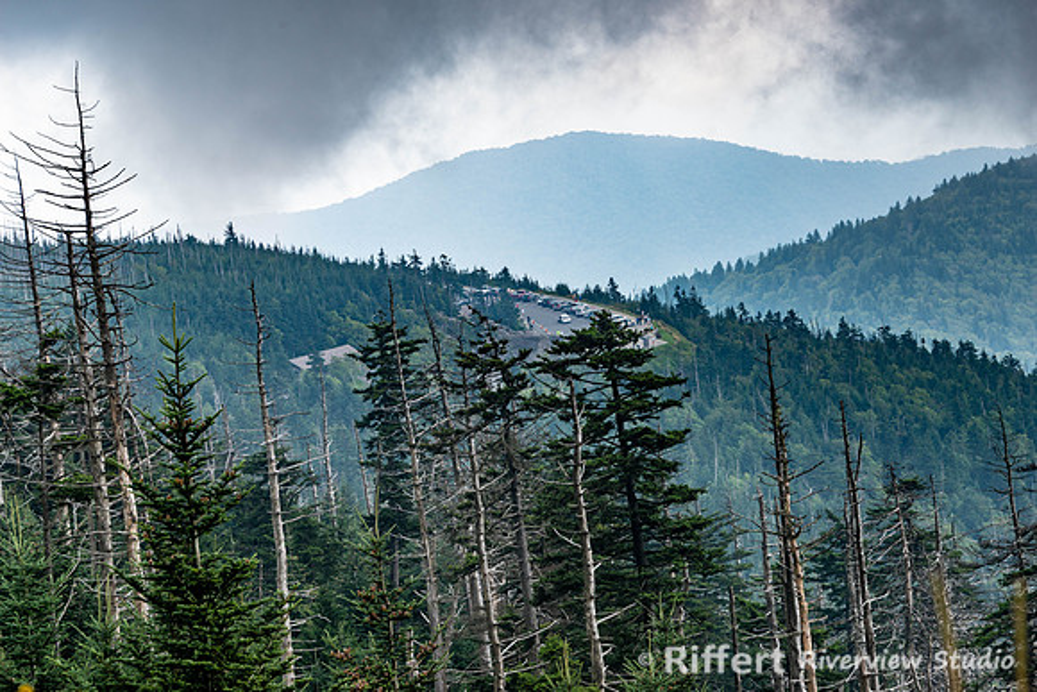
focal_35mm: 116
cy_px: 346
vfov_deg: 11.8
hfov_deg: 17.6
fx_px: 3342
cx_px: 518
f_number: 8
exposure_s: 1/125
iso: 280
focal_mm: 116
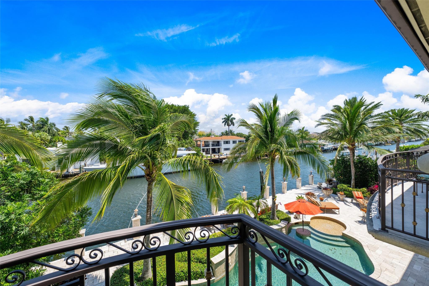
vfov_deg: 81.2
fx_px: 167
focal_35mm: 14
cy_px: 143
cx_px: 214
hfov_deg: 104.3
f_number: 6.3
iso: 250
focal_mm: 14
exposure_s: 1/800
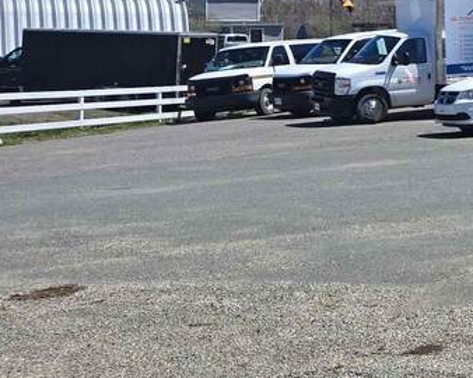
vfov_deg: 17.6
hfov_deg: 18.9
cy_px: -7
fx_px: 1189
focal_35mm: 85
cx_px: 768
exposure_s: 1/2128
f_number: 1.8
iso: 25
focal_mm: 5.4
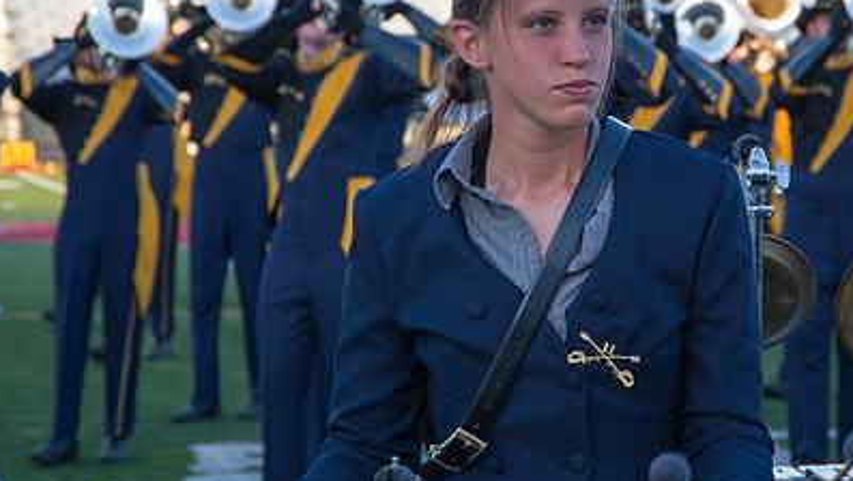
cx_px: 616
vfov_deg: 6.9
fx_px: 4006
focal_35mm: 177
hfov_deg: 12.1
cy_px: 196
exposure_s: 1/200
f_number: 6.3
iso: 640
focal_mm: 100
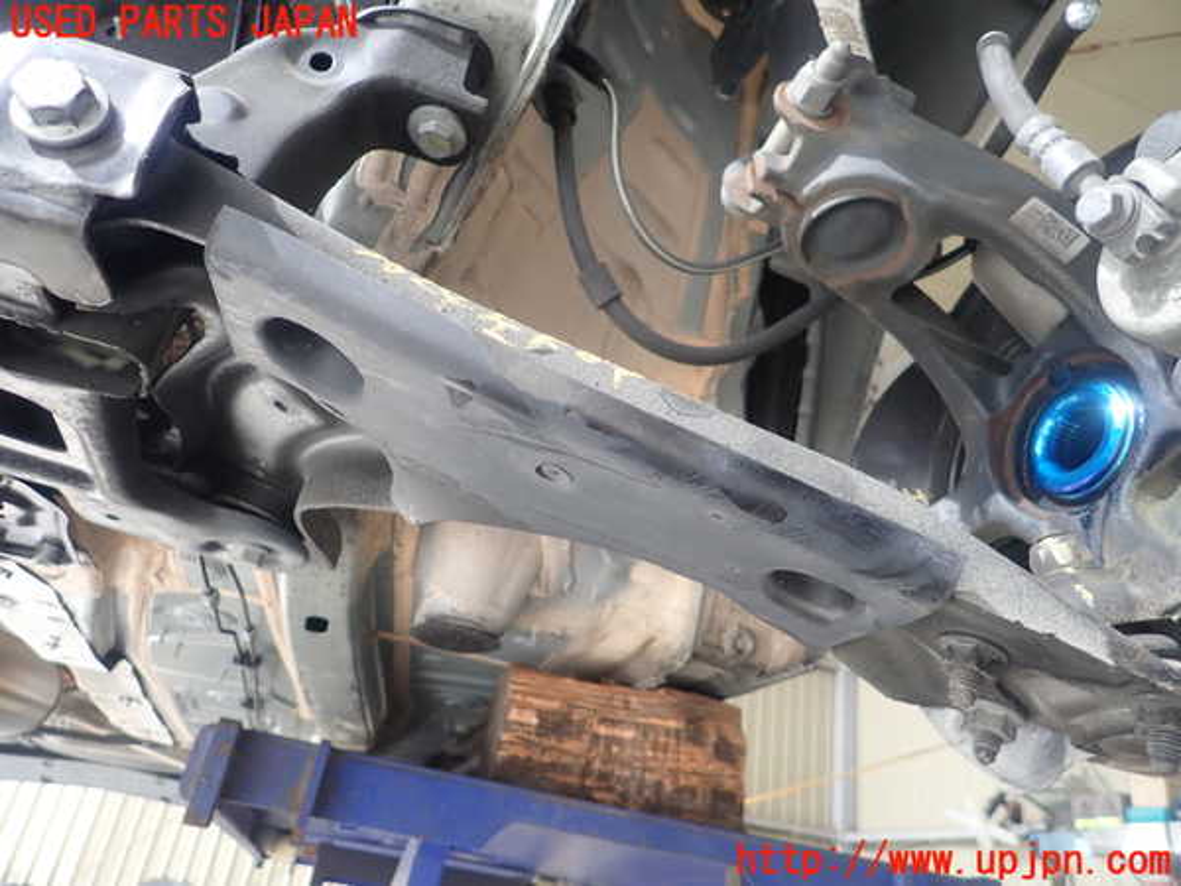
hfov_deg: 69.4
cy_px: 443
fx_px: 853
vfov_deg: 54.9
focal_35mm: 25
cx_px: 590
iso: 200
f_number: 2
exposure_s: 1/60
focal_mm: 4.5
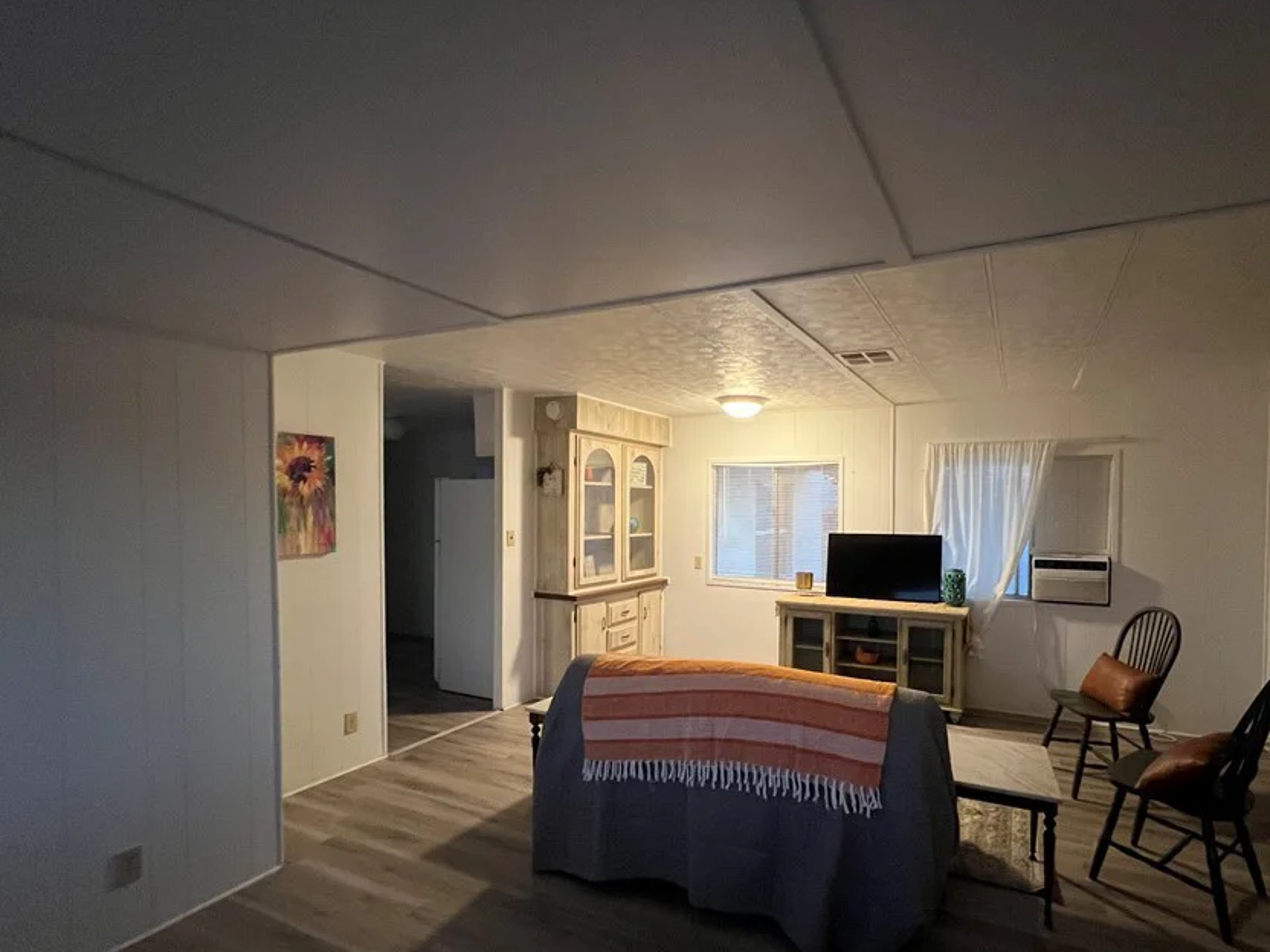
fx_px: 587
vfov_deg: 78.0
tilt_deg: -2.1
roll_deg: -0.3
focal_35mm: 16
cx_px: 742
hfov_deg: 93.6
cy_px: 516
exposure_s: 1/60
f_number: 1.8
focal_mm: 1.57
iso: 400
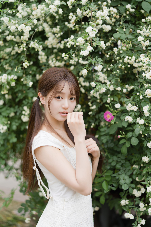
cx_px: 76
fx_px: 315
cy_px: 114
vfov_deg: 39.6
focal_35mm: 50
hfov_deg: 27.0
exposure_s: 1/800
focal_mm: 50
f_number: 1.4
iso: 100
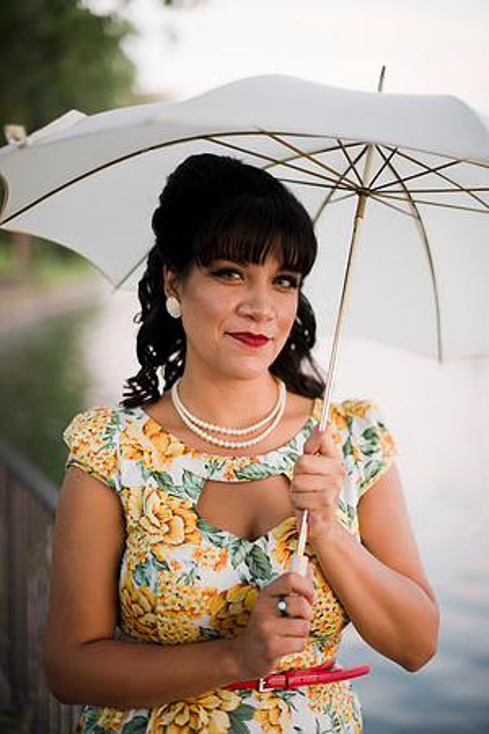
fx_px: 1019
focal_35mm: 50
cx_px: 244
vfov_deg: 39.6
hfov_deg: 27.0
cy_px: 367
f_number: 1.4
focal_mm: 50
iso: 250
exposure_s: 1/100
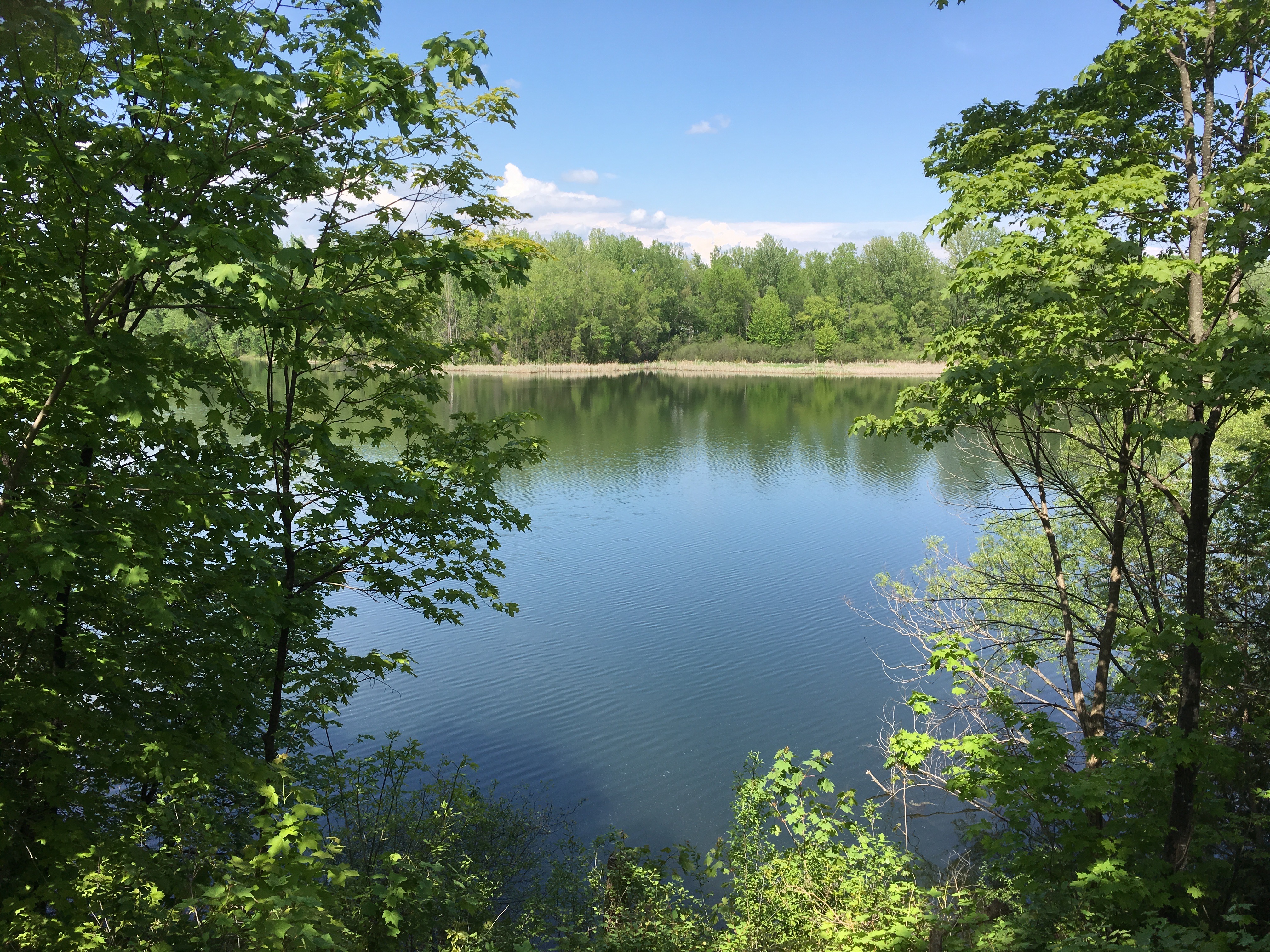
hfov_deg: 61.7
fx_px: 1064
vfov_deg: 48.2
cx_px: 635
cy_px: 476
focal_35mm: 29
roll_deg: -0.4
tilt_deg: -8.1
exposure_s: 1/1148
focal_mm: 4.15
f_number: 2.2
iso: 25
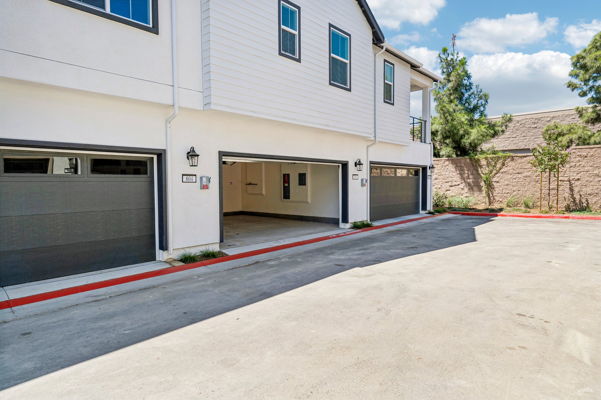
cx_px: 300
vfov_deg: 59.5
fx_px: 351
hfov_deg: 81.2
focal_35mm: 21
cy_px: 200
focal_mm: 21
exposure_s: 1/640
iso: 100
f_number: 8
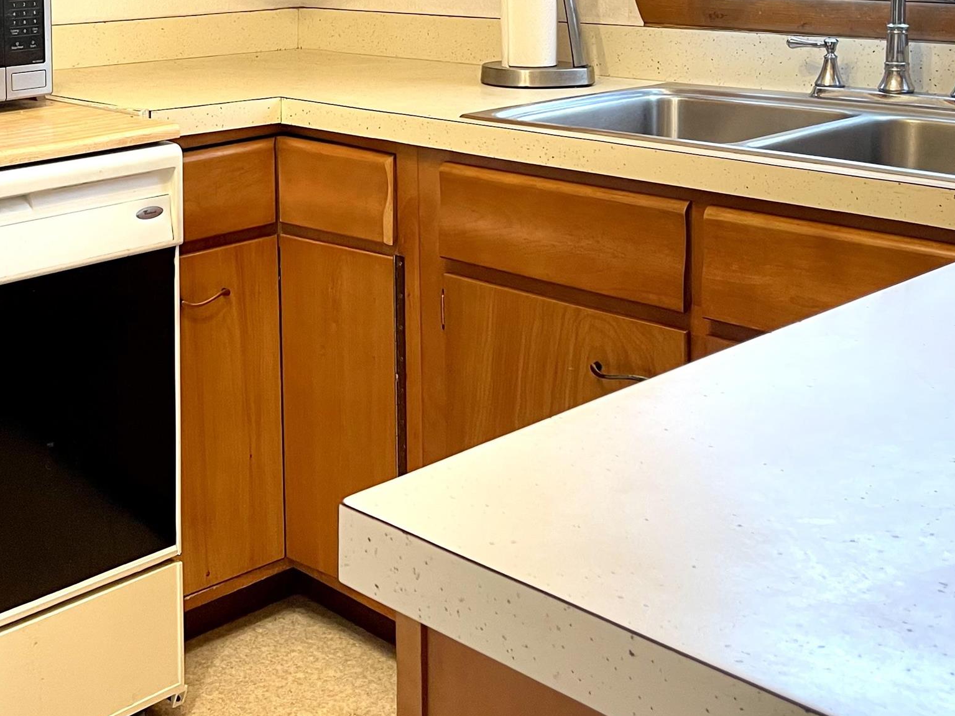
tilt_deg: -5.4
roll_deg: +1.7
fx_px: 1435
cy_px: 27
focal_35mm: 52
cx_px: 218
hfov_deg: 35.8
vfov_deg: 26.7
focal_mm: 5.1
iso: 100
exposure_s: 1/60
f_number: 1.6
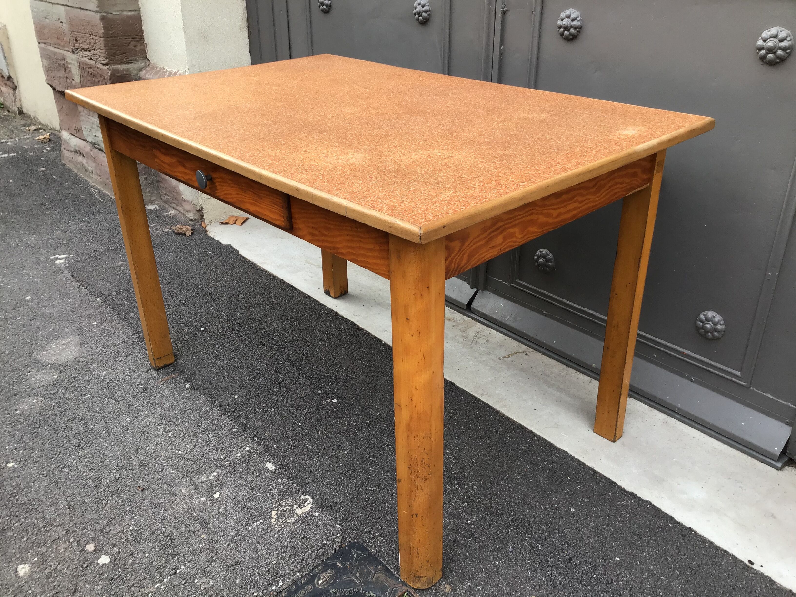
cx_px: 398
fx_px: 713
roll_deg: -1.0
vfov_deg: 45.4
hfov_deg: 58.4
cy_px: 298
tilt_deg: -26.9
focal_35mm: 31
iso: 25
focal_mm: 3.3
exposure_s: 1/50
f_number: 2.4
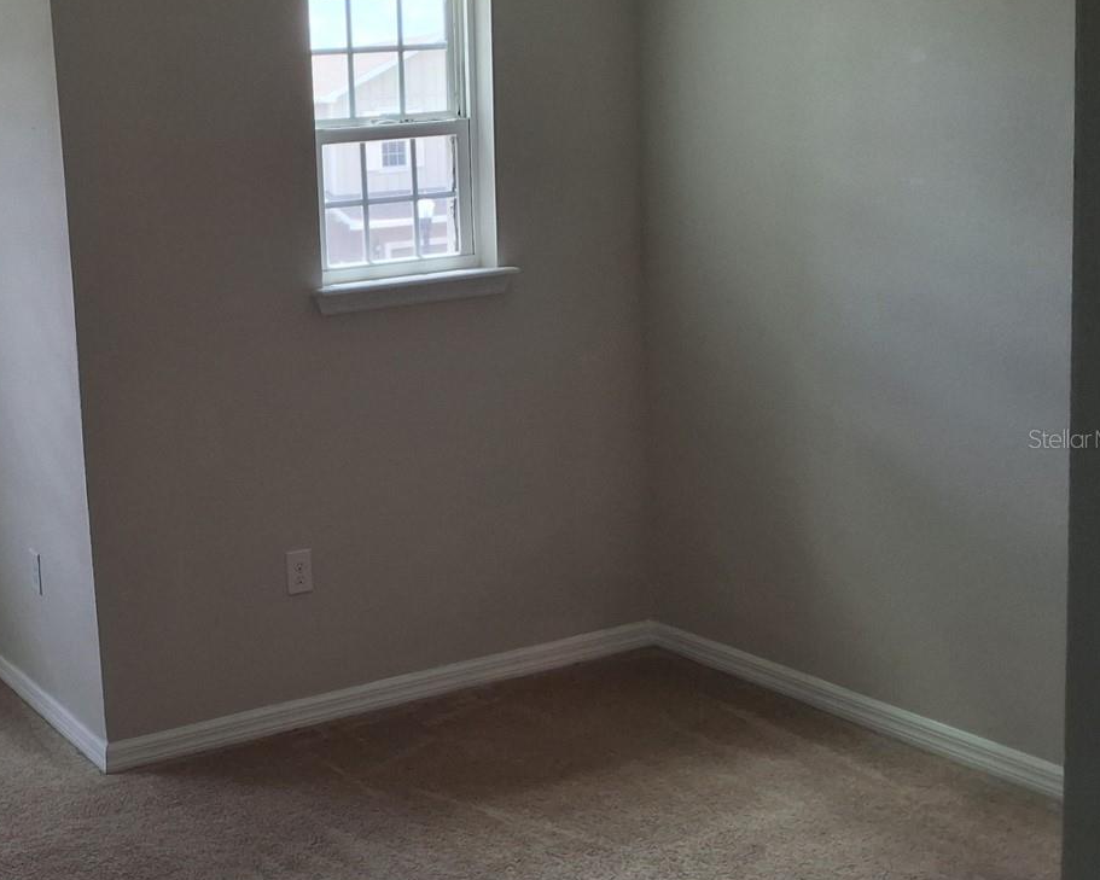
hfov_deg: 37.0
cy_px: 438
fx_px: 1563
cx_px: 176
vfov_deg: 31.5
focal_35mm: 48
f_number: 1.9
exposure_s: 1/120
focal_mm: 2.91
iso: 40
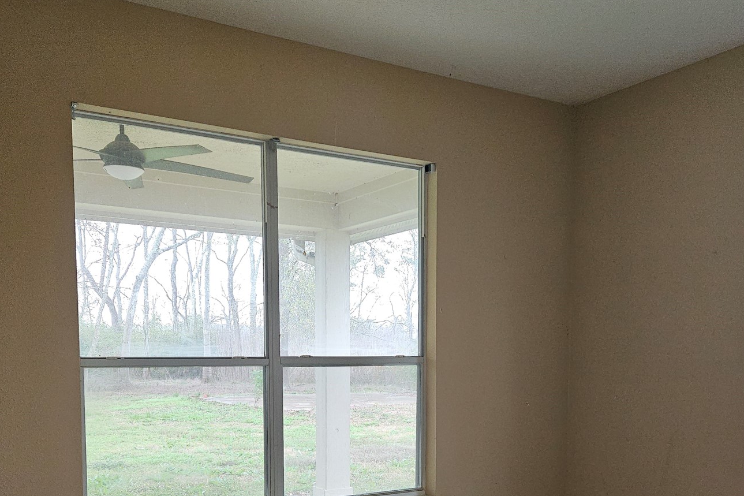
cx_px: 410
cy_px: 412
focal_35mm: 38
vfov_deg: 33.8
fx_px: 785
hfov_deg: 50.6
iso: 64
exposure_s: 1/60
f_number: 1.8
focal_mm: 5.4
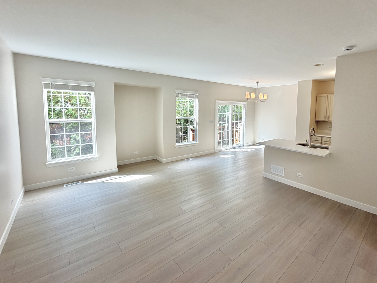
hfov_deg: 102.1
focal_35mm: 14
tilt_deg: -4.8
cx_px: 188
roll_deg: -0.4
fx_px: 152
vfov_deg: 85.7
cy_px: 142
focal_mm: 2.22
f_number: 2.2
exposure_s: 1/120
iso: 100
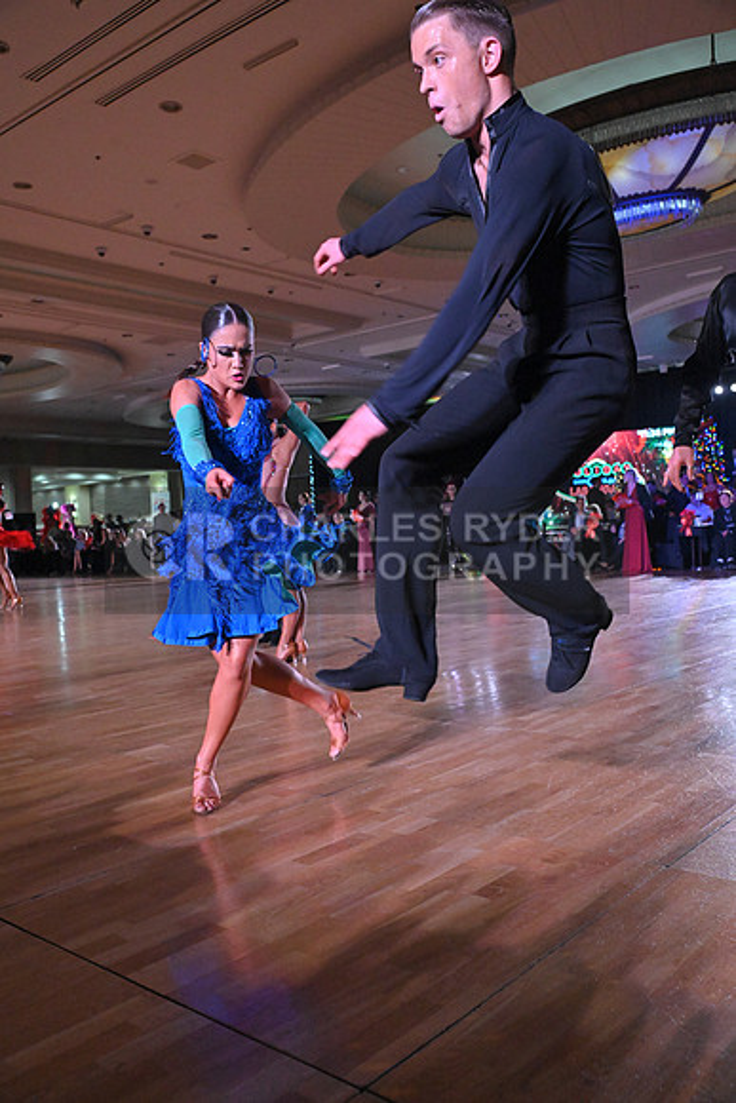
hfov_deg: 42.3
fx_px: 950
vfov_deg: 60.3
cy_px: 552
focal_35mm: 31
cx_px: 368
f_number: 6.3
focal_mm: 31
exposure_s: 1/400
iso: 6400
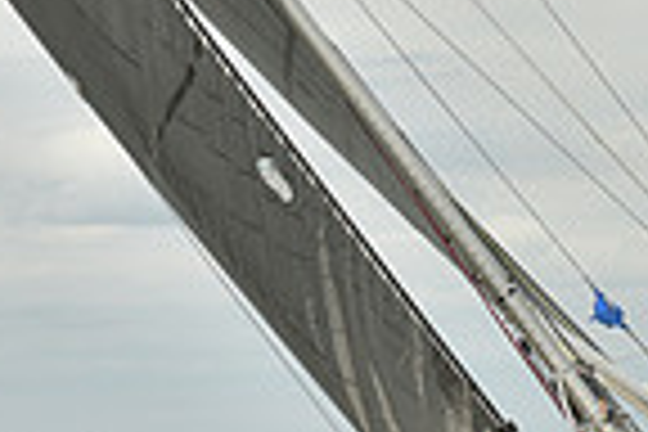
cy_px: 511
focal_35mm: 422
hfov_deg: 4.9
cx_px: 842
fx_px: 7595
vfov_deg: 3.3
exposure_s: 1/800
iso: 250
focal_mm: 105
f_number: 9
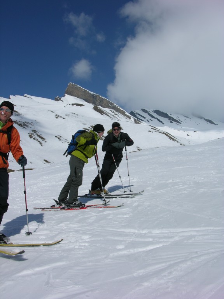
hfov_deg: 40.7
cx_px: 112
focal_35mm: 35
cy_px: 150
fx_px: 302
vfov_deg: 52.6
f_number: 8
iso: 50
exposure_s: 1/614
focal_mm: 9
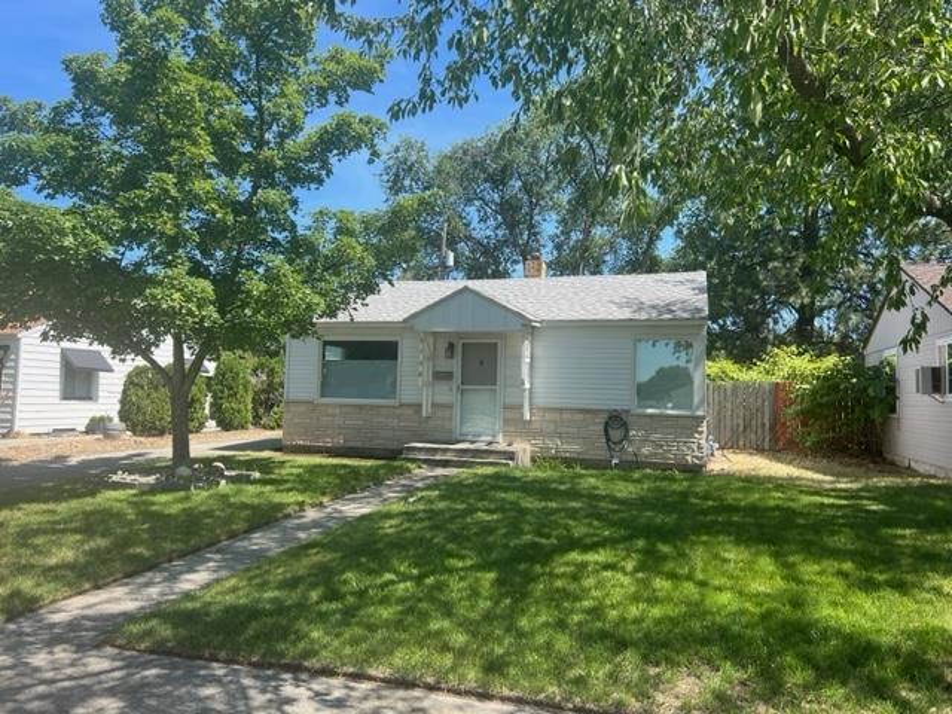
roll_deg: -1.4
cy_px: 357
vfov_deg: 53.1
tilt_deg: +0.8
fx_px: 715
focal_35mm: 26
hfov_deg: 67.3
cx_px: 476
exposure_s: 1/1645
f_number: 1.5
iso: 50
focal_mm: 5.7
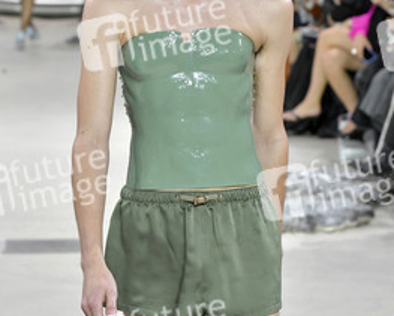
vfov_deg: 8.2
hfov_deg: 10.3
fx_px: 2195
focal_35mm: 188
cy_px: 111
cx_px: 198
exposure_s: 1/320
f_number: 6.3
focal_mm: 110
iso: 2500
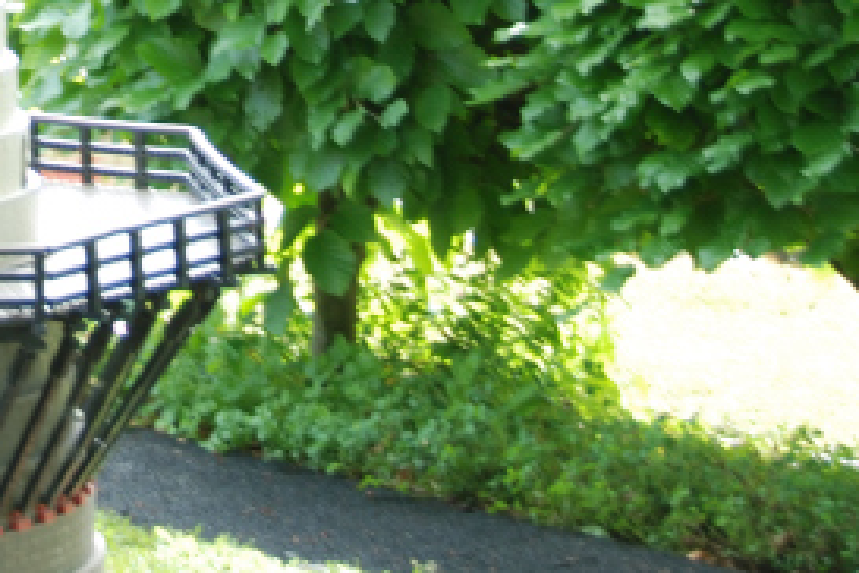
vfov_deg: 6.3
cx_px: -101
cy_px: -269
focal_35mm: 214
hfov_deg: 9.5
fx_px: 5106
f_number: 4.5
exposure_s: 1/40
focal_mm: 38
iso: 100
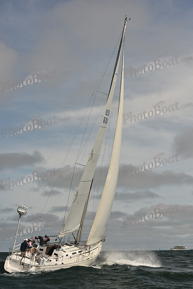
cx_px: 96
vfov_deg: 28.8
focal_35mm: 70
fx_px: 563
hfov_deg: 19.5
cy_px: 144
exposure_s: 1/1000
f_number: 8
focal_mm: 70
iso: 320
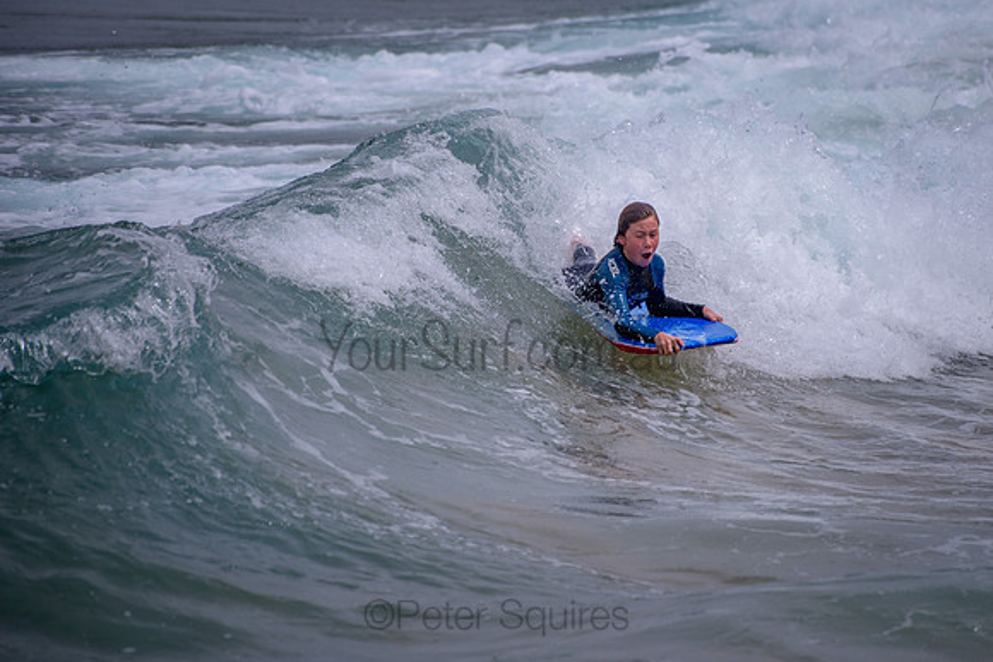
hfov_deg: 3.4
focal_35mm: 613
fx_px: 16913
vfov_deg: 2.2
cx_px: 609
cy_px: 284
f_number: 5.6
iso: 72
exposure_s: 1/2000
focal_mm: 500
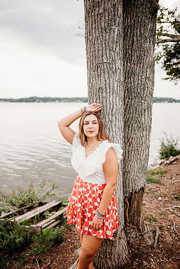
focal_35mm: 24
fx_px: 180
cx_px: 90
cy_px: 134
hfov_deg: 53.1
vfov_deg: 73.7
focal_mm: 24
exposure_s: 1/500
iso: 200
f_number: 2.2
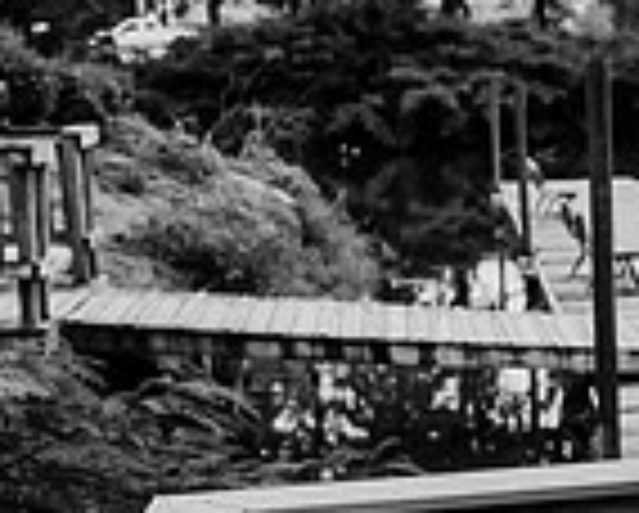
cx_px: 1116
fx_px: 1742
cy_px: 259
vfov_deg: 16.7
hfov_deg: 17.3
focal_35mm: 92
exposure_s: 1/800
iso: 200
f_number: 2.8
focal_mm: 24
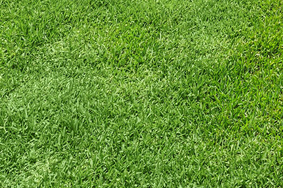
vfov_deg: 12.4
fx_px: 637
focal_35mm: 81
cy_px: -291
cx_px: 394
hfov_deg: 21.9
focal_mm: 14
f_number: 8
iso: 100
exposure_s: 1/200
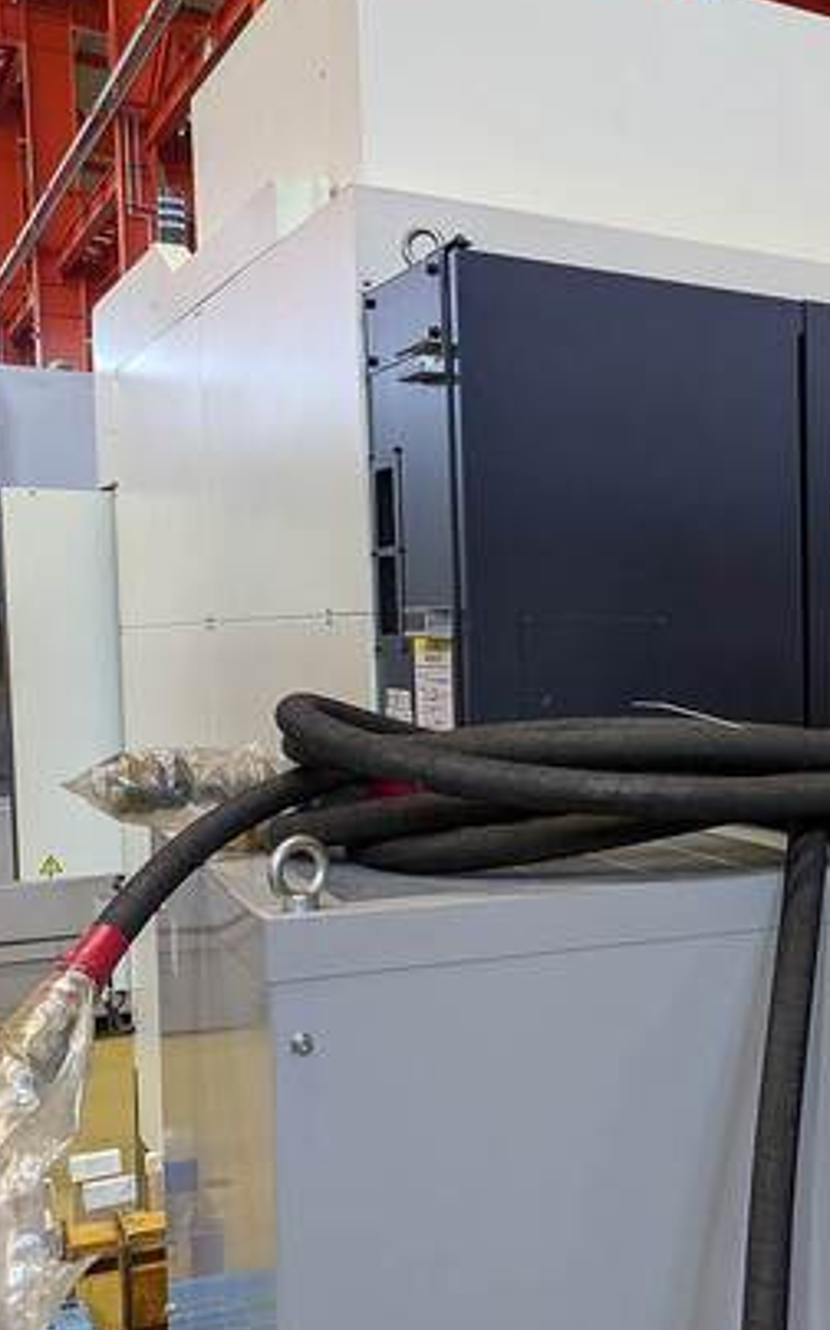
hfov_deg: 27.3
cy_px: 741
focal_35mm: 42
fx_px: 1522
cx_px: 962
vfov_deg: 47.1
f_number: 1.89
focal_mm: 5.43
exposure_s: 1/50
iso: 113
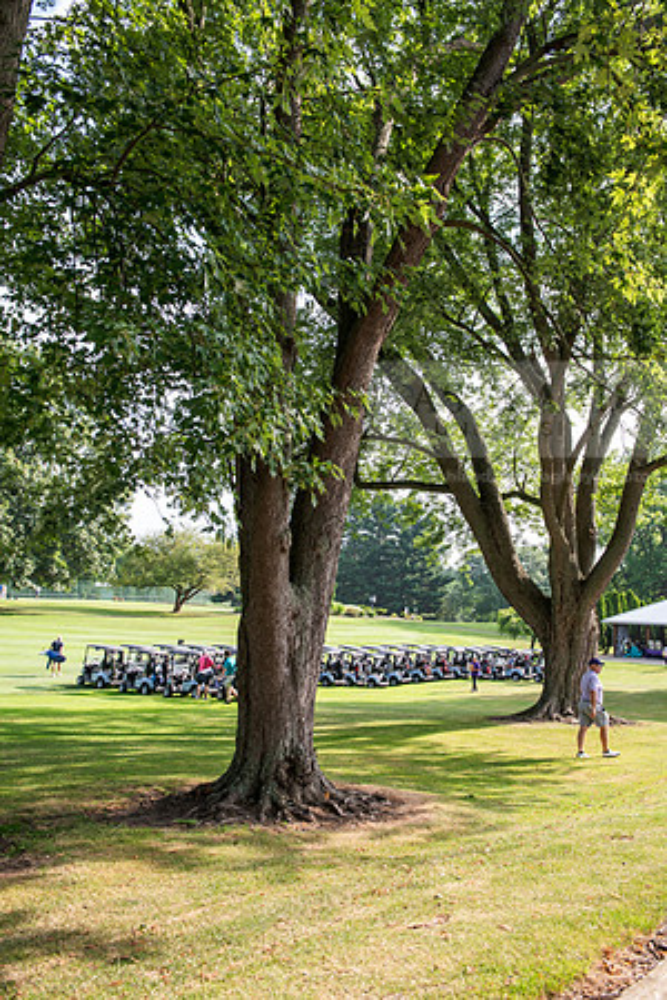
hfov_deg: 41.1
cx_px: 334
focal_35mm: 32
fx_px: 889
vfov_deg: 58.7
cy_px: 500
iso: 200
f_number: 5.6
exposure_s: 1/200
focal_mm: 32
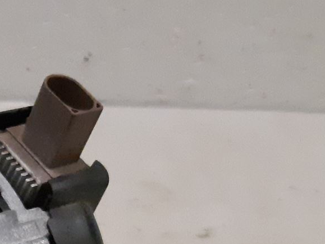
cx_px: -91
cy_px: 324
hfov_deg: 19.7
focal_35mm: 92
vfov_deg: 15.3
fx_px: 864
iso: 800
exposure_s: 1/247
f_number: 1.7
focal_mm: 3.93
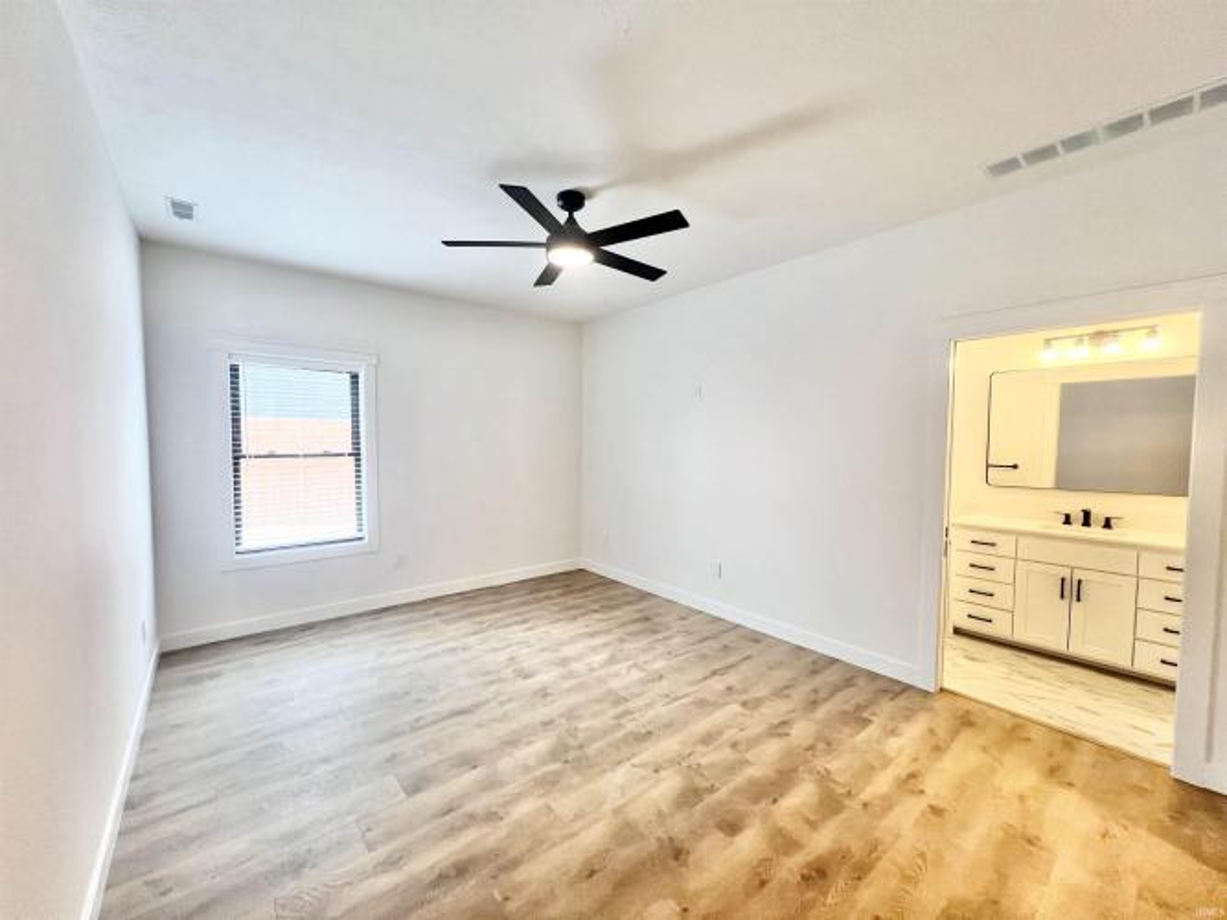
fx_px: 461
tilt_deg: -2.2
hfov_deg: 106.2
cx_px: 614
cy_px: 460
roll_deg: +0.0
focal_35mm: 13
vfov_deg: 89.9
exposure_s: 1/120
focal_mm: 1.57
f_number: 1.8
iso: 250
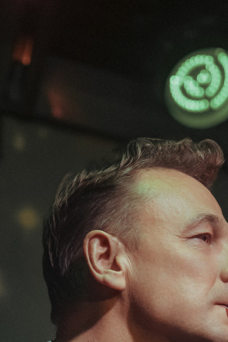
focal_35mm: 142
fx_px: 1349
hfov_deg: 9.7
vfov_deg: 13.8
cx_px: 100
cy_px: 474
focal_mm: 50
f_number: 2.5
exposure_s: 1/200
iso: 400
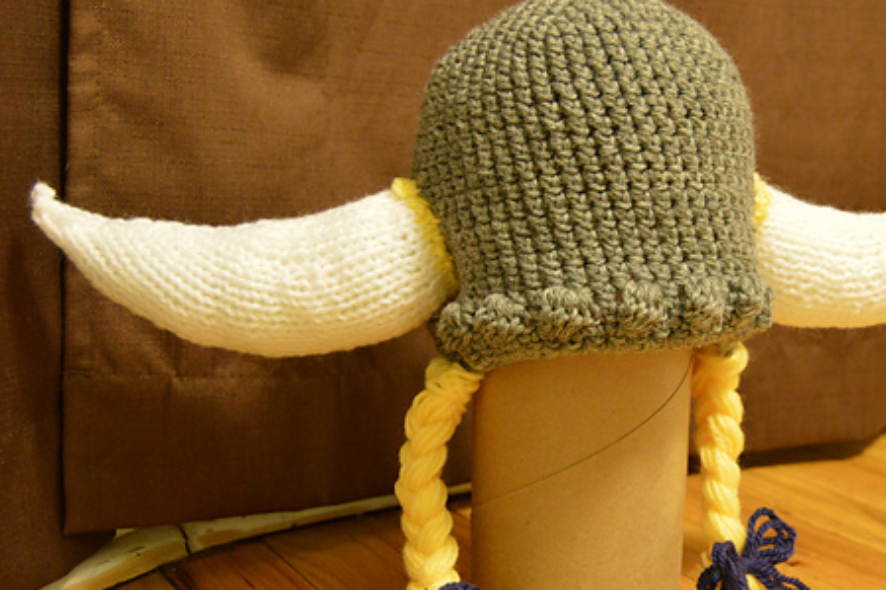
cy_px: 318
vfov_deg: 28.6
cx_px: 600
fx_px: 1156
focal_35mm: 47
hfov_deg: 41.3
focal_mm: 22
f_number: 3.5
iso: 1600
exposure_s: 1/13
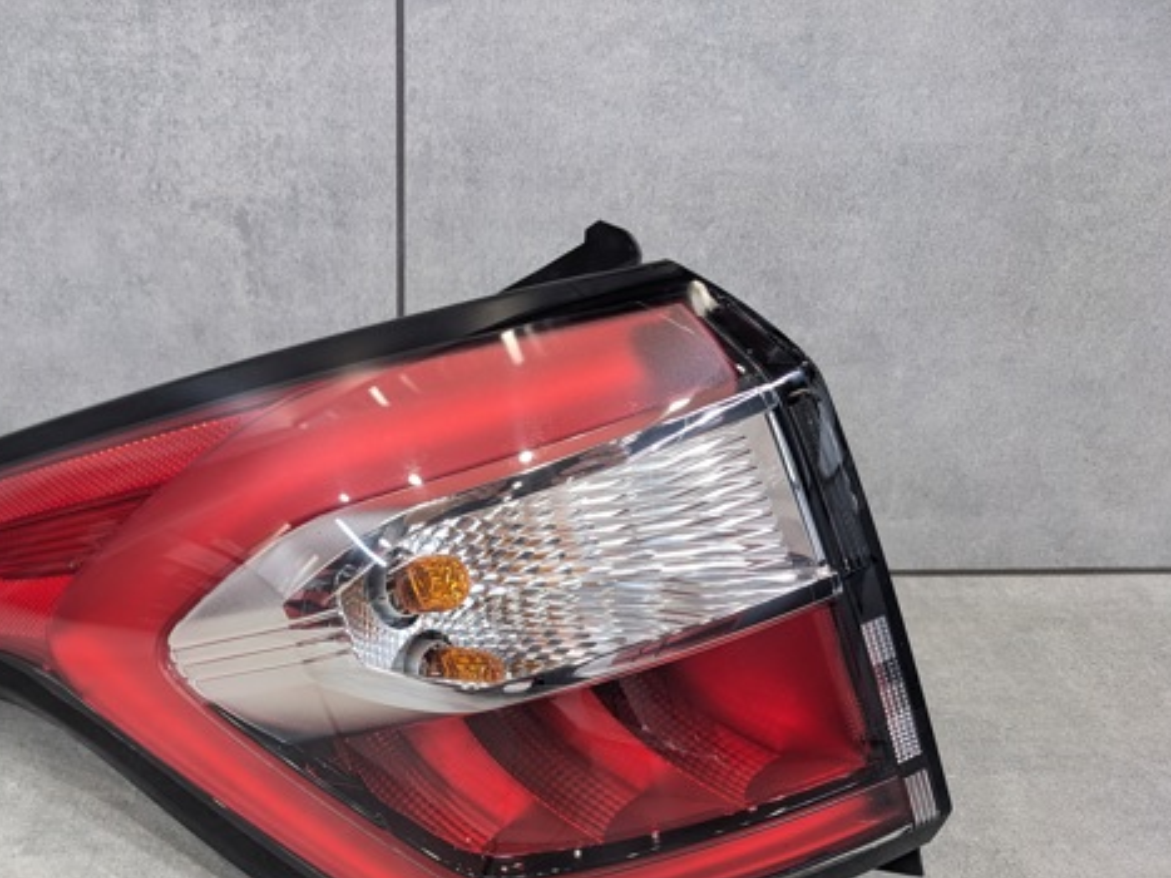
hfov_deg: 49.4
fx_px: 1251
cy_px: 596
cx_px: 404
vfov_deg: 38.2
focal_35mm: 37
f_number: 1.73
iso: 77
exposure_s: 1/25
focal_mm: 4.38
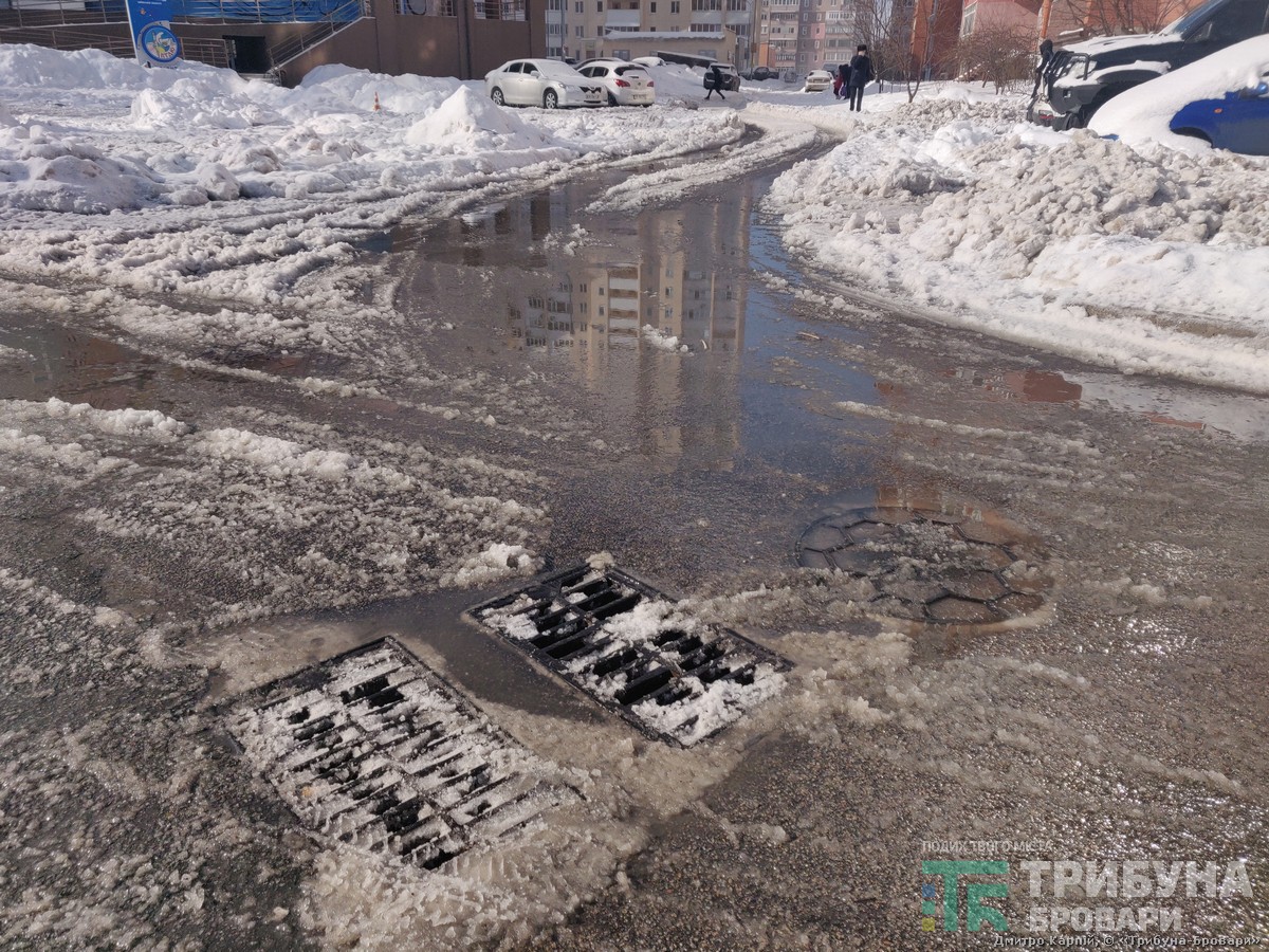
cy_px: 476
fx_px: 916
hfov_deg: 69.4
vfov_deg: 54.9
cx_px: 634
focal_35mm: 25
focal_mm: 4.25
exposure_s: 1/3234
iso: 100
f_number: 1.7
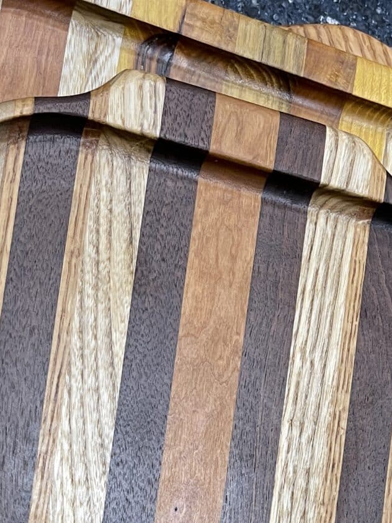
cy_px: 645
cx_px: 159
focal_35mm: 79
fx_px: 1193
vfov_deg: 22.6
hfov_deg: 18.6
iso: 80
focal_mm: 5.1
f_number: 1.6
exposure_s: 1/60
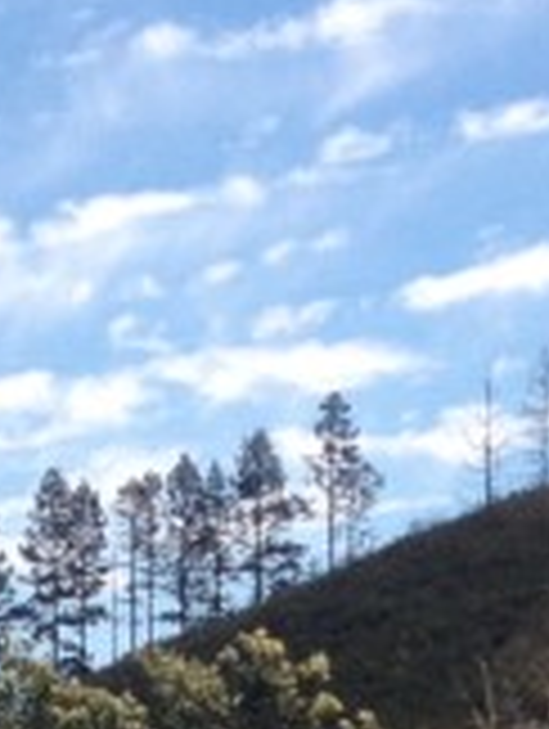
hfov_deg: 6.7
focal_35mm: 221
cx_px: 72
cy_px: 950
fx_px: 4661
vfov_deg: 8.8
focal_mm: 4.28
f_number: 2.4
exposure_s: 1/1727
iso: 50
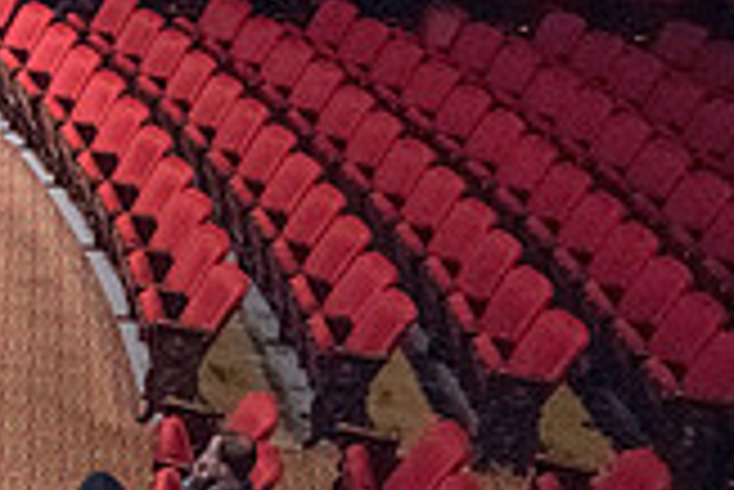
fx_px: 2326
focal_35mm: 114
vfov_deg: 11.8
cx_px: -437
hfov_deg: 16.1
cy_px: -88
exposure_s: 1/400
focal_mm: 32
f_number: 3.5
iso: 4000
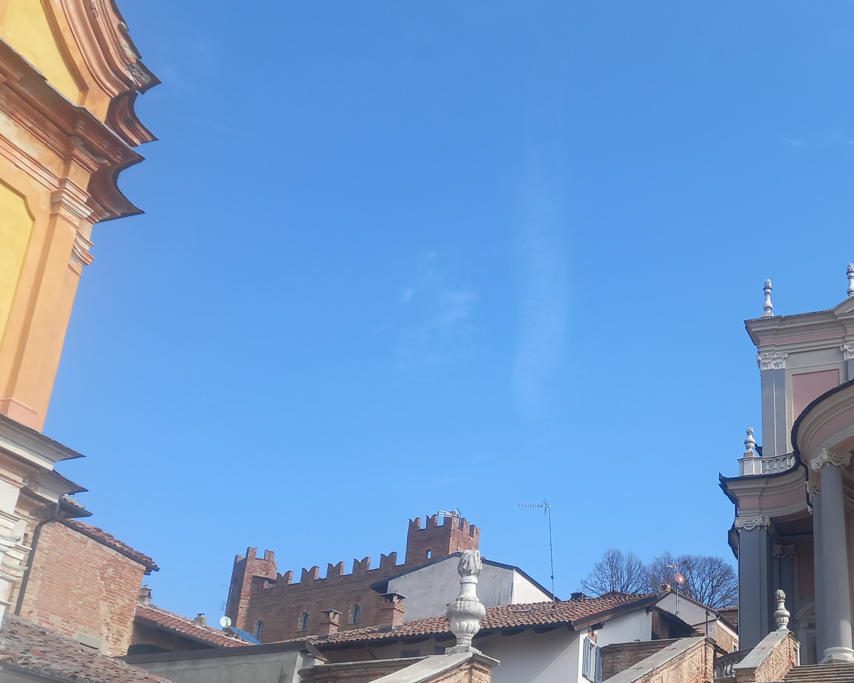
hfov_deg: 39.5
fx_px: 1137
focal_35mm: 45
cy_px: 481
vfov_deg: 33.0
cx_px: 688
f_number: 2
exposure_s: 1/698
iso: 32
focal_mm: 4.6
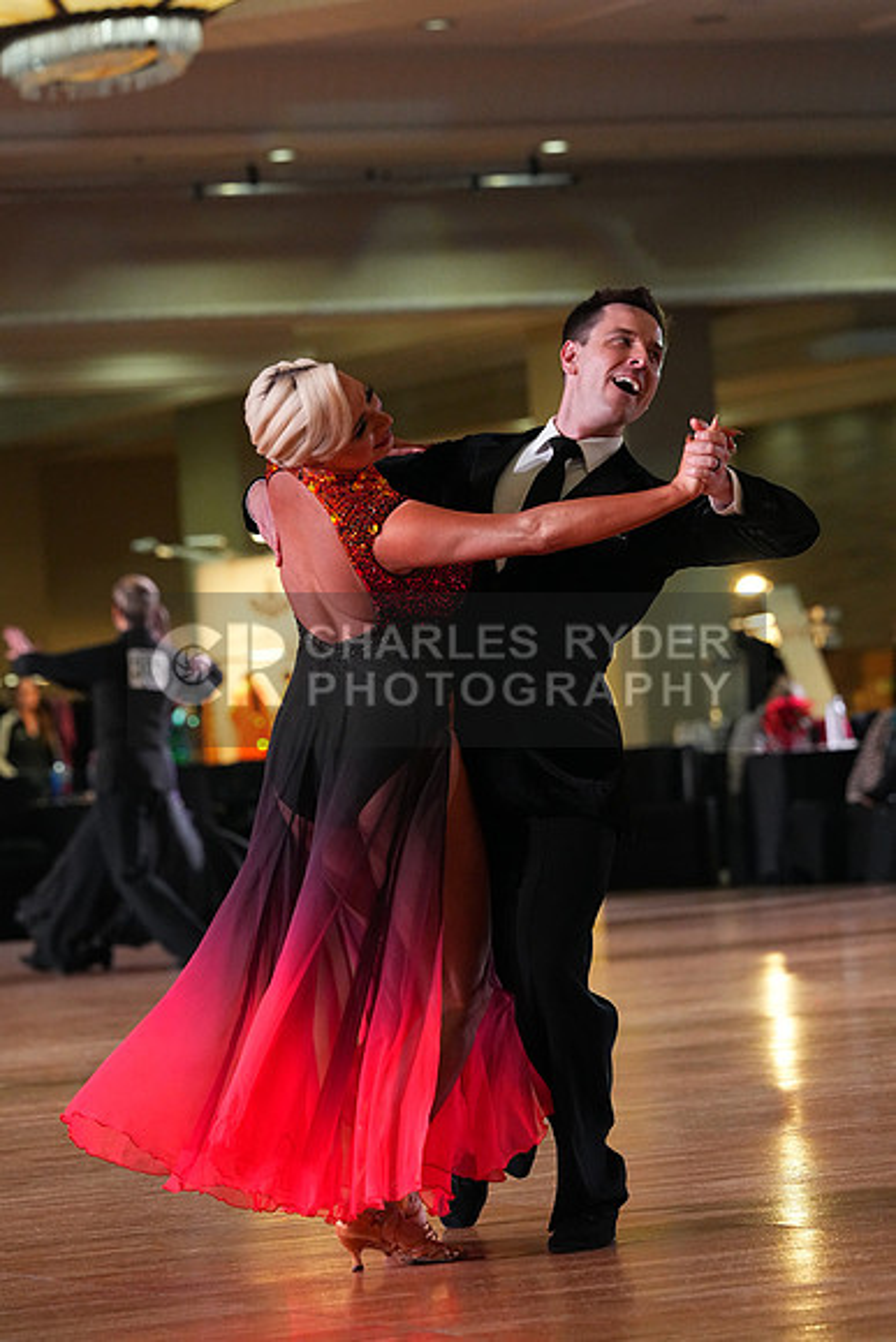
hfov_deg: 8.5
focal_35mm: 161
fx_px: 6007
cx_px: 448
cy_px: 671
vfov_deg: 12.8
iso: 6400
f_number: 5
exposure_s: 1/400
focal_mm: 161
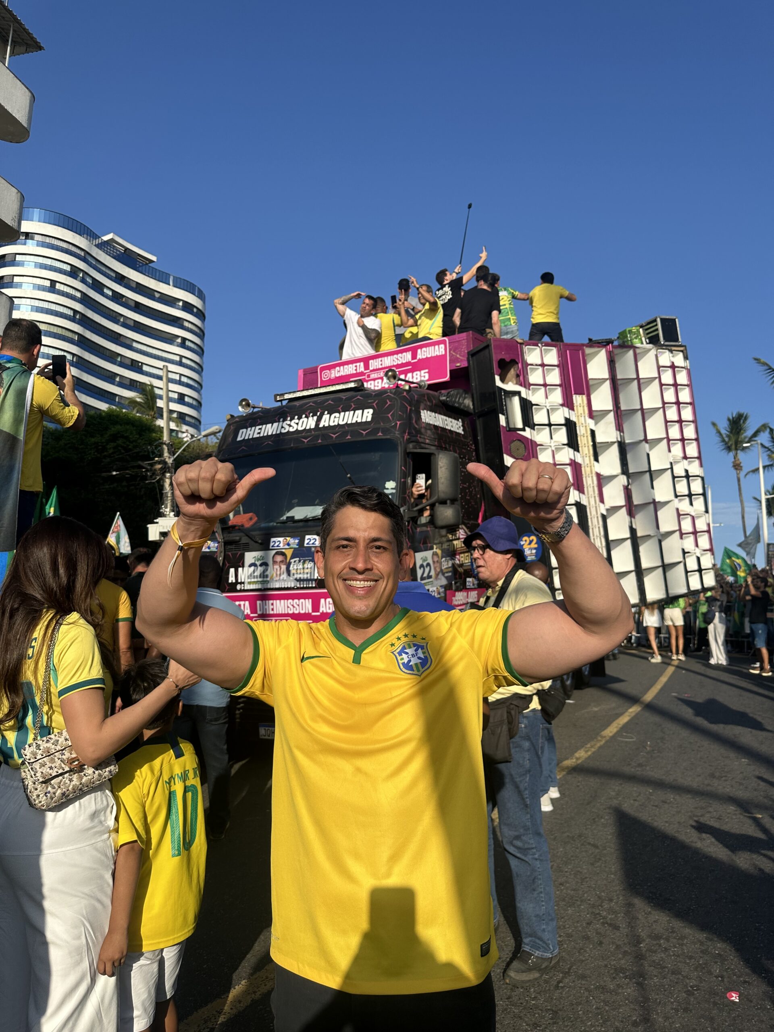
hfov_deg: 56.8
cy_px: 516
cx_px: 387
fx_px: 716
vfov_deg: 71.6
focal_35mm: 24
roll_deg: -0.1
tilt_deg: +10.6
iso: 80
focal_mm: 6.86
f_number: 1.78
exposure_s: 1/5000
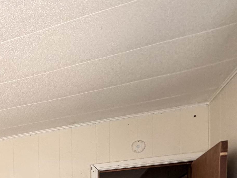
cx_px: -66
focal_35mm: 47
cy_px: 262
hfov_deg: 31.7
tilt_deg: -2.4
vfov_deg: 24.5
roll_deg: +2.9
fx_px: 322
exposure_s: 1/121
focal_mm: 2.22
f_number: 2.2
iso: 250
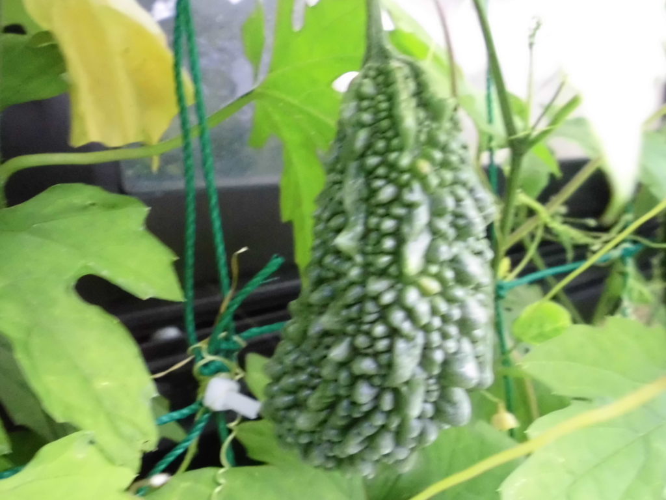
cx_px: 333
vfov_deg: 53.1
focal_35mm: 26
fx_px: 500
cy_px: 250
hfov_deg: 67.3
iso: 800
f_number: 3.2
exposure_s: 1/30
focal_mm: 4.6
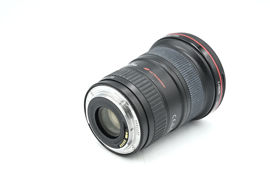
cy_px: 90
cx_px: 135
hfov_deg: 27.0
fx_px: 563
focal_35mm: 75
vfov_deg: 18.2
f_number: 14
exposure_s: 1/10
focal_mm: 75
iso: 100
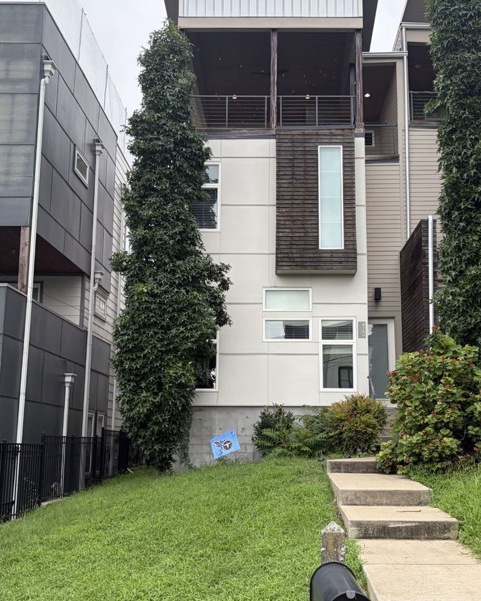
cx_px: 286
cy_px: 321
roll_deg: -0.4
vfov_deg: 46.8
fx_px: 694
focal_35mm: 39
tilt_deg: +11.0
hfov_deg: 38.1
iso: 64
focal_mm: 5.96
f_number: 1.6
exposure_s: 1/601
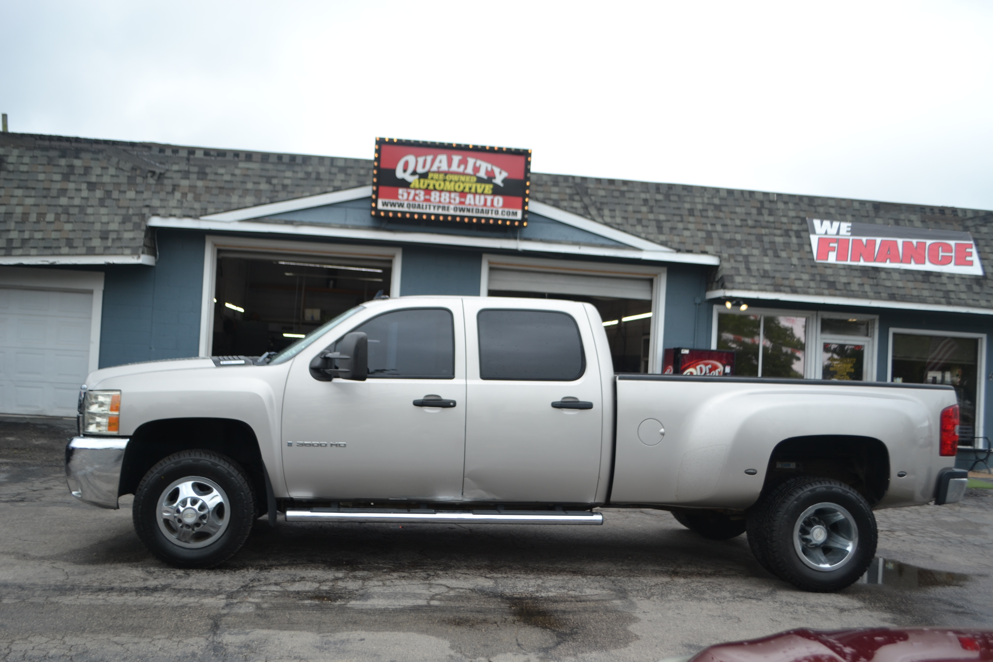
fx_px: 910
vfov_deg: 40.0
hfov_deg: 57.2
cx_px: 496
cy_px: 331
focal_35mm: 33
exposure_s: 1/160
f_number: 6.3
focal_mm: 22
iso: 100
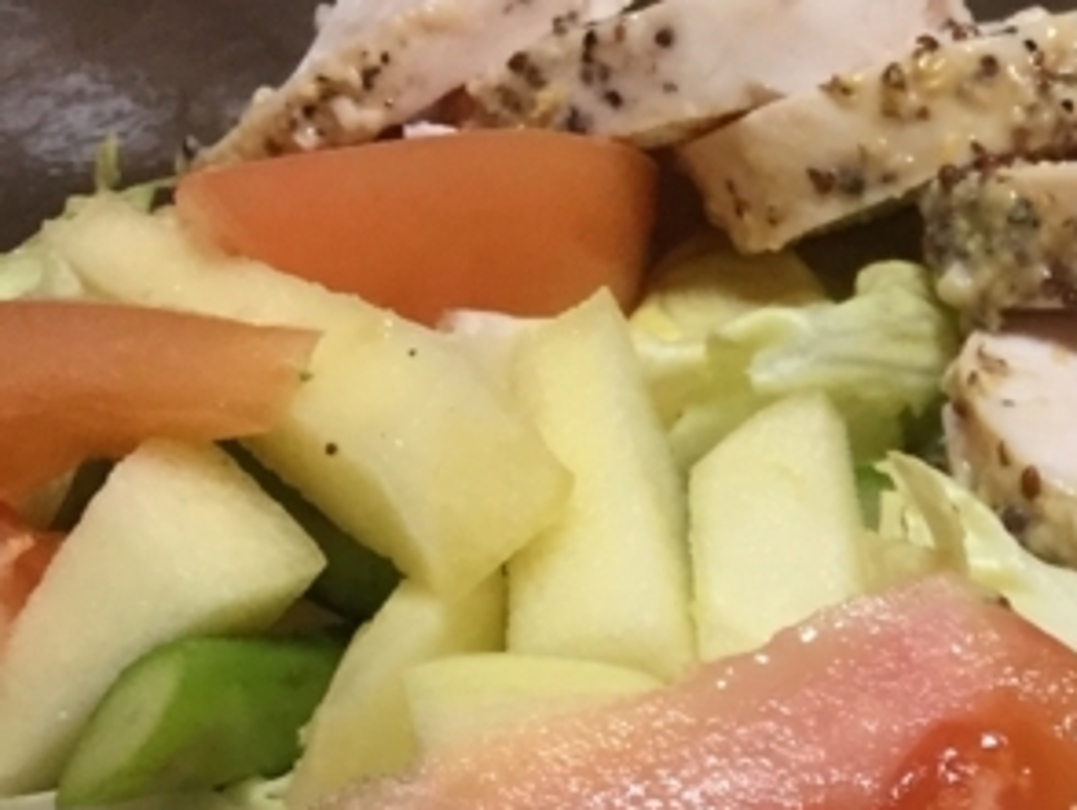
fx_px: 3145
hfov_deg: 17.2
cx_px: 1703
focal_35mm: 101
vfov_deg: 14.0
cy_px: 1085
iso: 50
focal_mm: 4.15
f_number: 2.2
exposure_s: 1/30
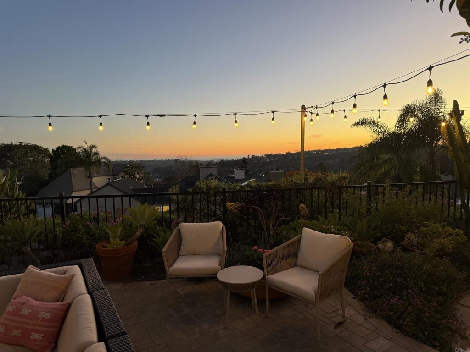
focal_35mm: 24
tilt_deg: -4.5
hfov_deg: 71.6
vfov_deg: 56.8
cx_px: 235
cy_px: 176
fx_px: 326
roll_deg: +1.2
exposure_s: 1/60
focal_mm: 6.76
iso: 160
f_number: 1.78
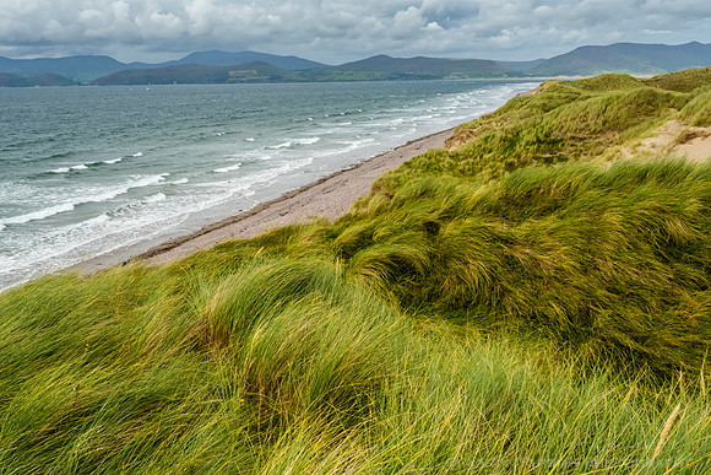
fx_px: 691
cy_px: 238
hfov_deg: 54.4
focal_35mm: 35
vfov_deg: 37.9
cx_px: 356
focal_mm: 35
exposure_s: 1/320
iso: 1250
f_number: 22
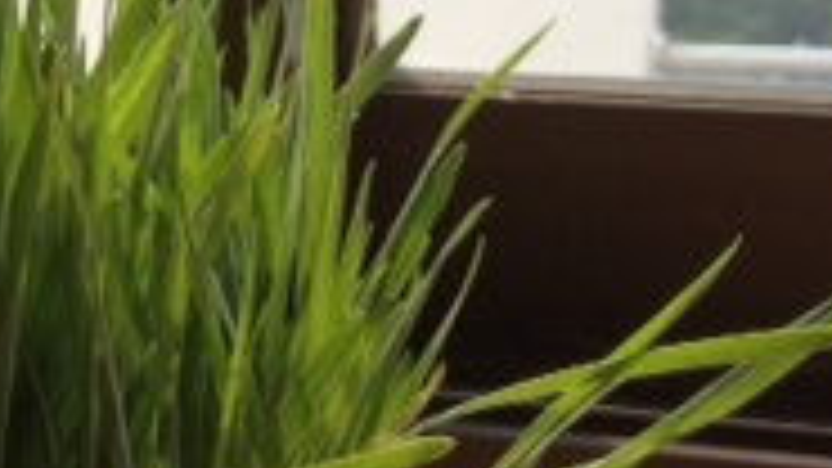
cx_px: -324
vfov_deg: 9.1
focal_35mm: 132
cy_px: -4
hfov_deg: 15.3
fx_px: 2912
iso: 64
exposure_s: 1/493
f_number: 2.4
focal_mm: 4.28
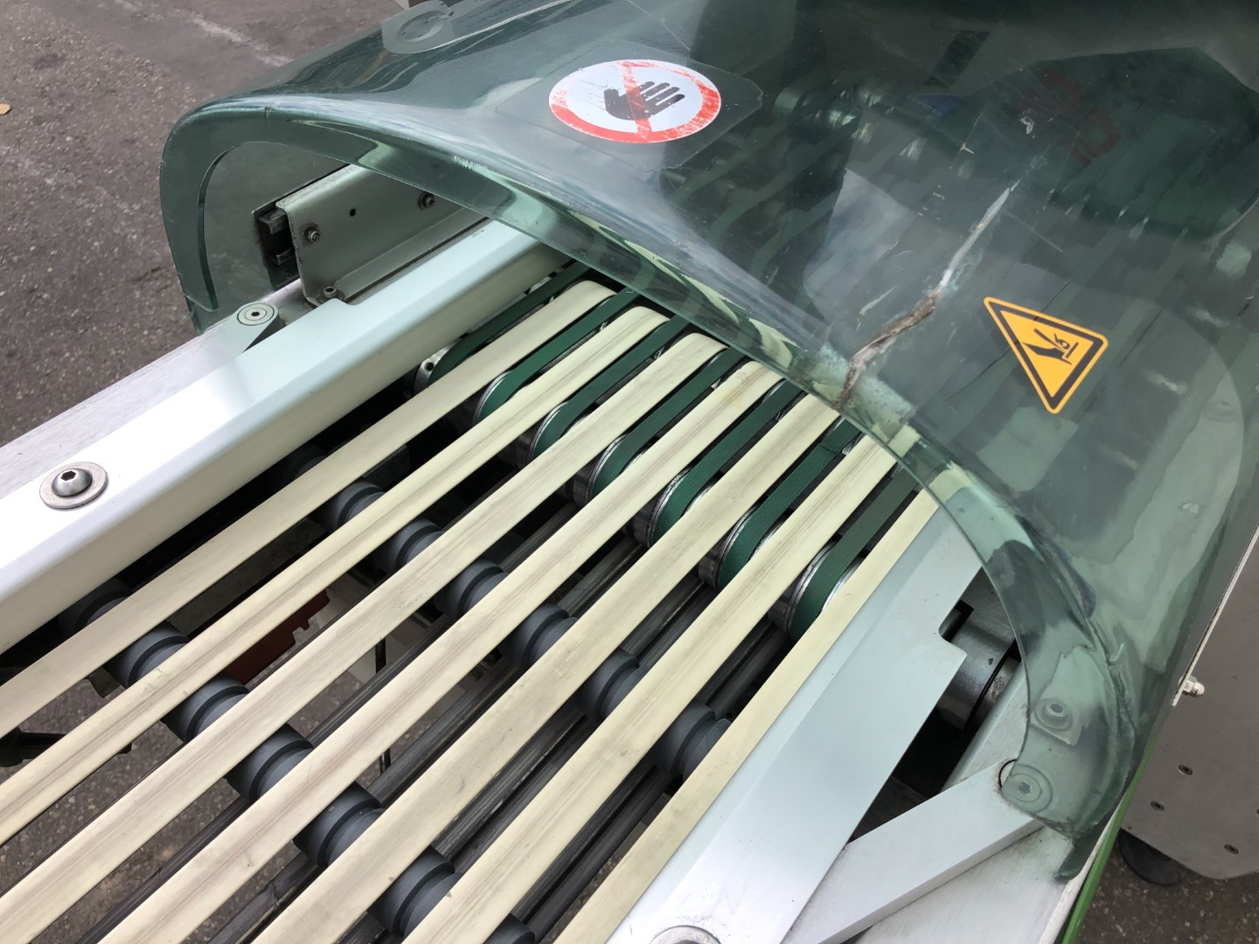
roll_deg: +2.1
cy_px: 472
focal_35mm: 28
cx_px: 630
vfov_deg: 49.7
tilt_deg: -44.0
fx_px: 1018
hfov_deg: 63.4
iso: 20
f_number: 1.8
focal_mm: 4
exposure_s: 1/1600
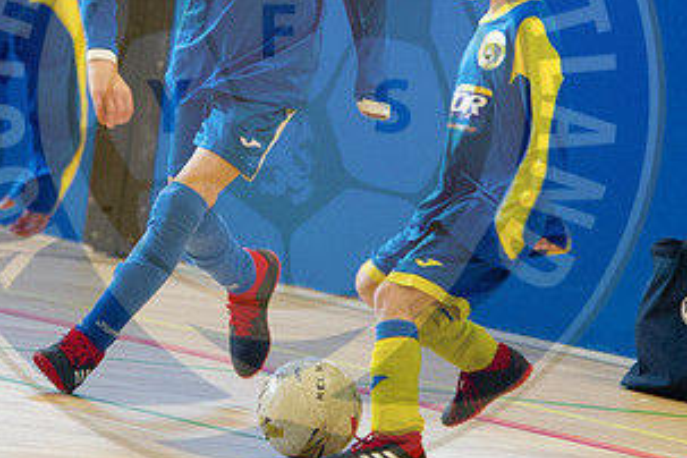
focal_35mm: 681
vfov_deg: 2.0
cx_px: 270
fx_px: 12995
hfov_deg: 3.0
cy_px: 75
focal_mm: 300
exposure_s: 1/320
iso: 8000
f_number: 5.6
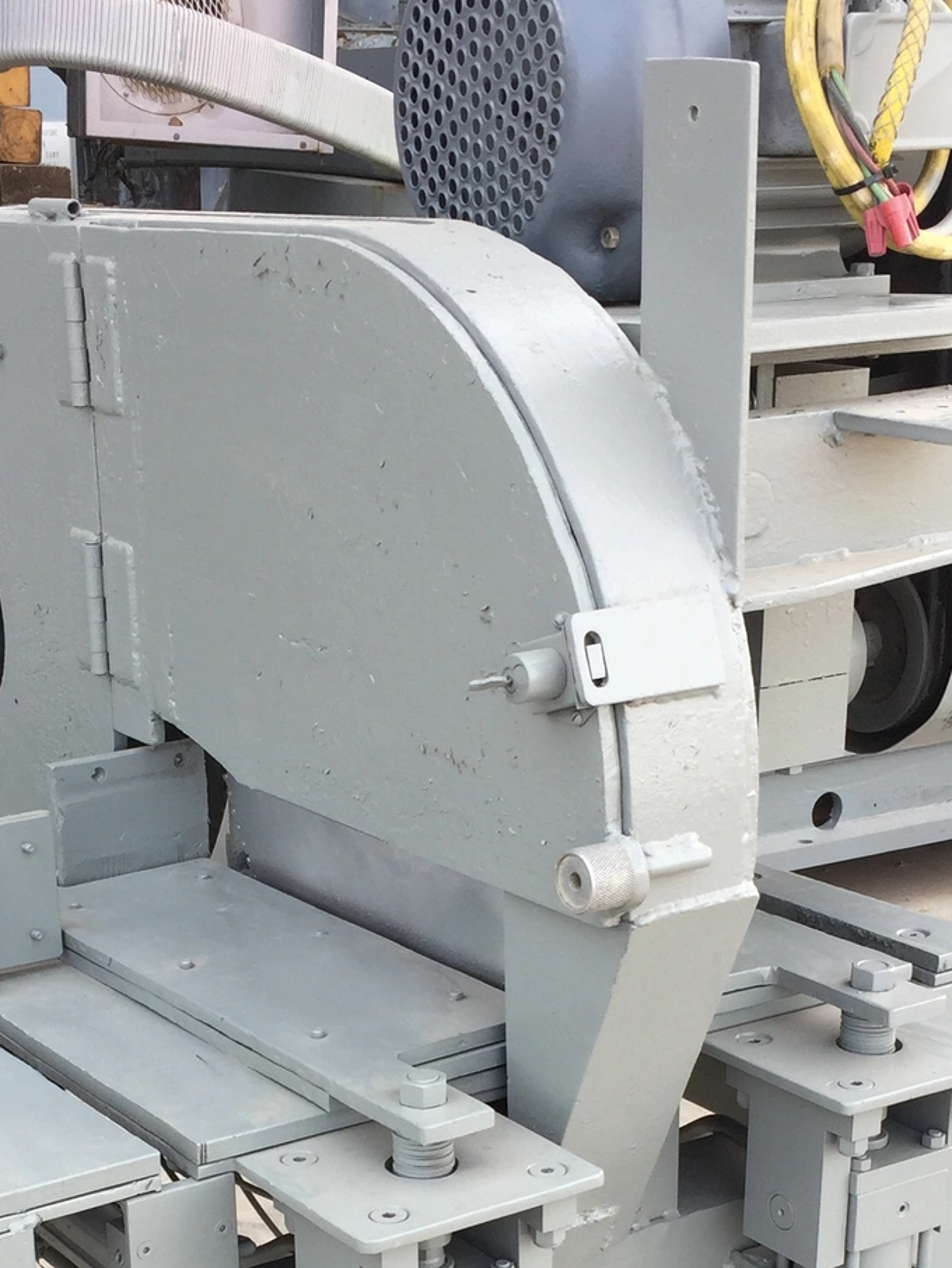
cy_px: 1121
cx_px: 361
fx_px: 2346
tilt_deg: -23.6
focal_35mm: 64
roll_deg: +1.1
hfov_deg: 22.9
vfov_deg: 29.1
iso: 32
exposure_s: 1/177
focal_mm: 4.15
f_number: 2.2
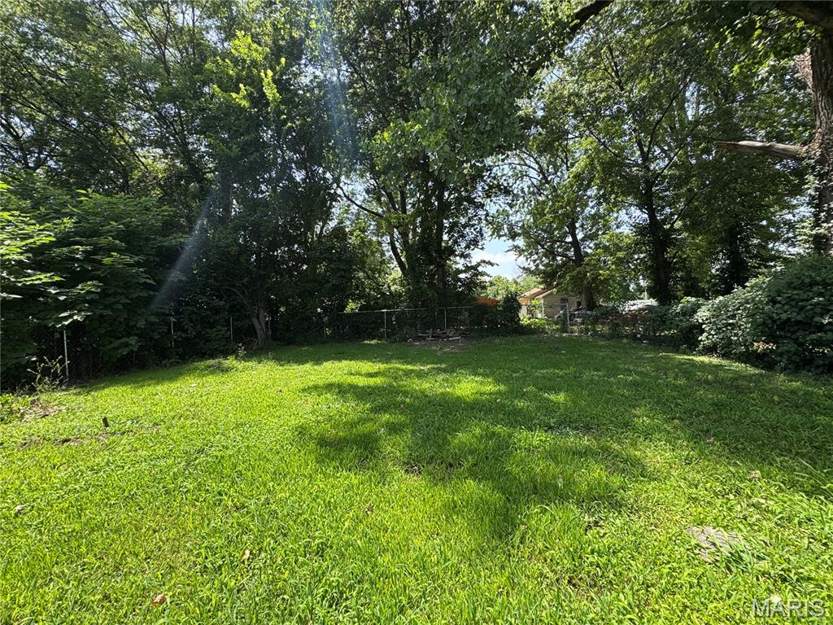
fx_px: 337
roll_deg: +2.6
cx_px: 416
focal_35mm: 14
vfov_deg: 85.7
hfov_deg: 102.1
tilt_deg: +0.2
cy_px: 312
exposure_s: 1/320
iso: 40
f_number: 2.2
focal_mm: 2.22
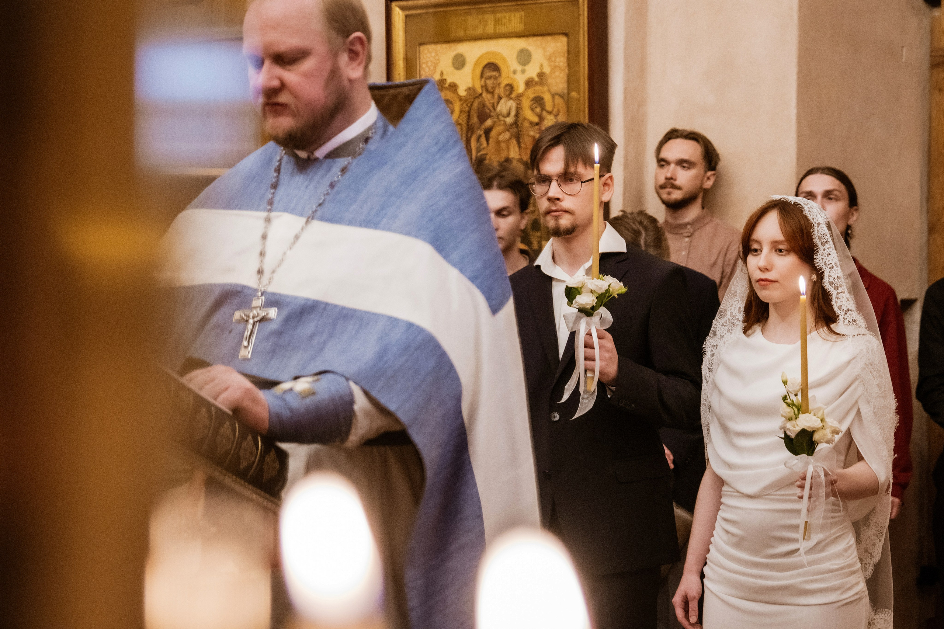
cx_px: 472
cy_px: 314
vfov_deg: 16.9
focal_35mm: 81
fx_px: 2124
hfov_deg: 25.1
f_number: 2.8
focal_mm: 54
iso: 1250
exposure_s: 1/100
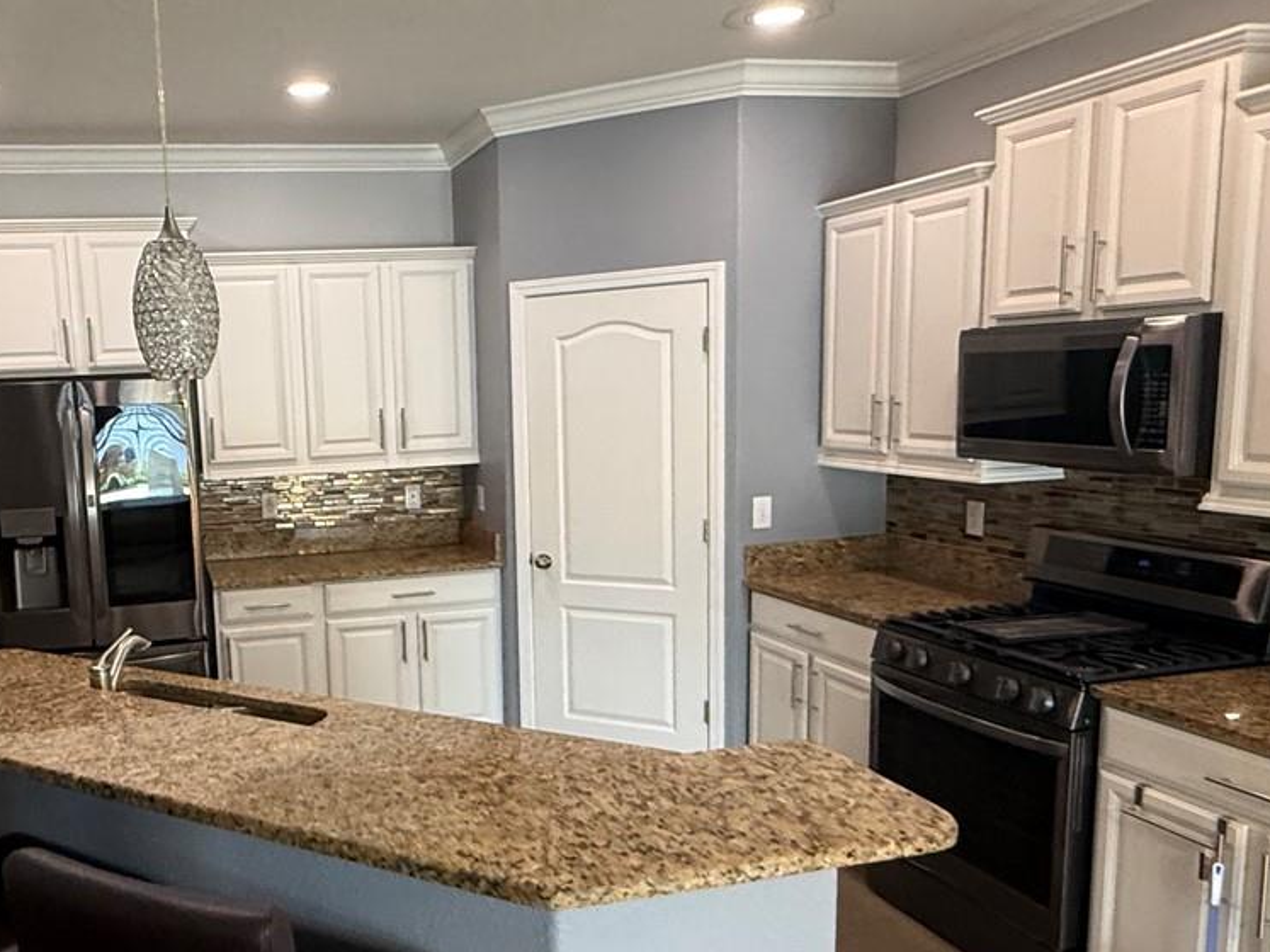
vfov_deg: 46.7
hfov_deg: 57.8
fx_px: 1100
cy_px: 544
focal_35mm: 30
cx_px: 369
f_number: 2.2
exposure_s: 1/120
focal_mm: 2.22
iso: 320
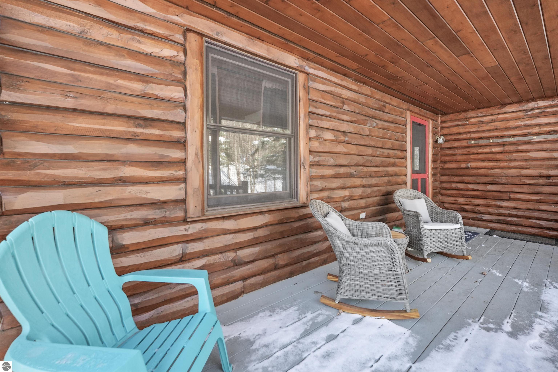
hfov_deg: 104.2
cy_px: 186
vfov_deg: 81.3
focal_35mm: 14
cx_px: 279
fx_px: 217
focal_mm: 14
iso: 1000
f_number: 6.3
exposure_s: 1/25
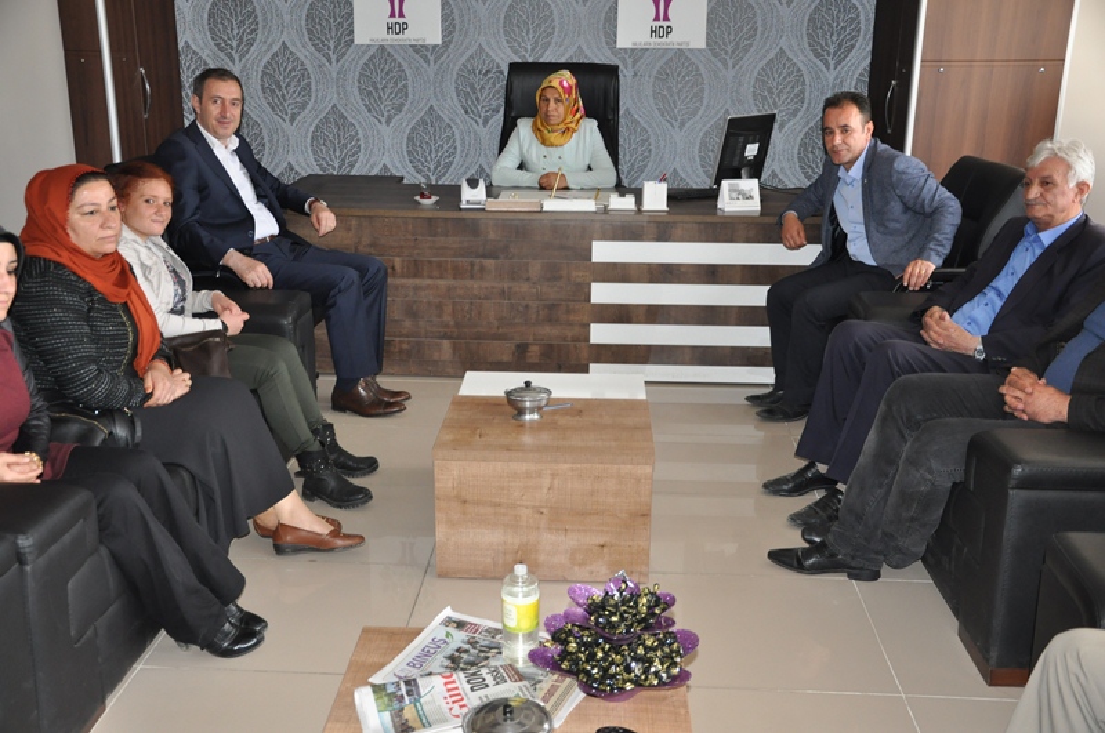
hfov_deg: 51.3
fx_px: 1149
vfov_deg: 35.4
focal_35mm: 38
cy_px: 366
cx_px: 552
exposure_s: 1/60
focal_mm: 25
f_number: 4
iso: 800
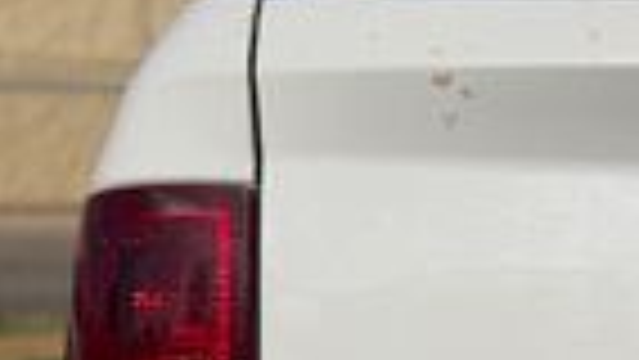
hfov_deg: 8.5
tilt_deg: -8.6
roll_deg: +0.2
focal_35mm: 235
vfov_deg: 5.1
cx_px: 1436
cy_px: 598
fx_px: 3983
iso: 64
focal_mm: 6.76
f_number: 1.78
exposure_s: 1/16129
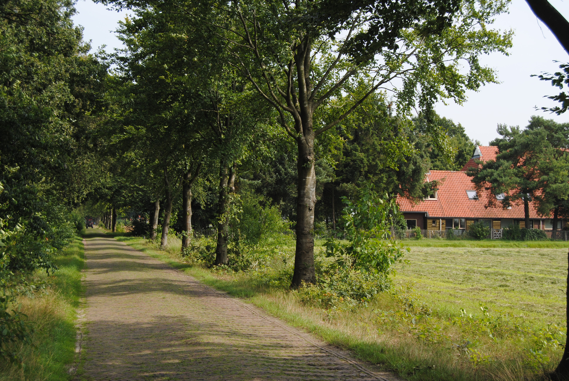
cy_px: 190
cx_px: 284
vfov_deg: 23.8
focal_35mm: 57
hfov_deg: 35.0
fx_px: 902
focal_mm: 38
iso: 100
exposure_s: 1/200
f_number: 7.1
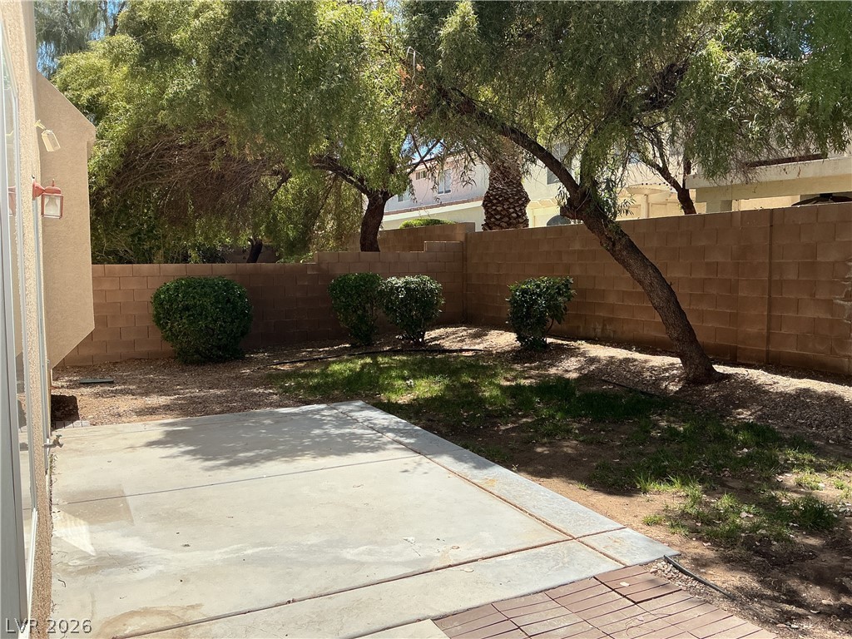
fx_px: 714
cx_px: 426
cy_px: 320
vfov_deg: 48.2
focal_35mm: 29
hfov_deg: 61.7
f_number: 1.8
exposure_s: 1/1626
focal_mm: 3
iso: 25
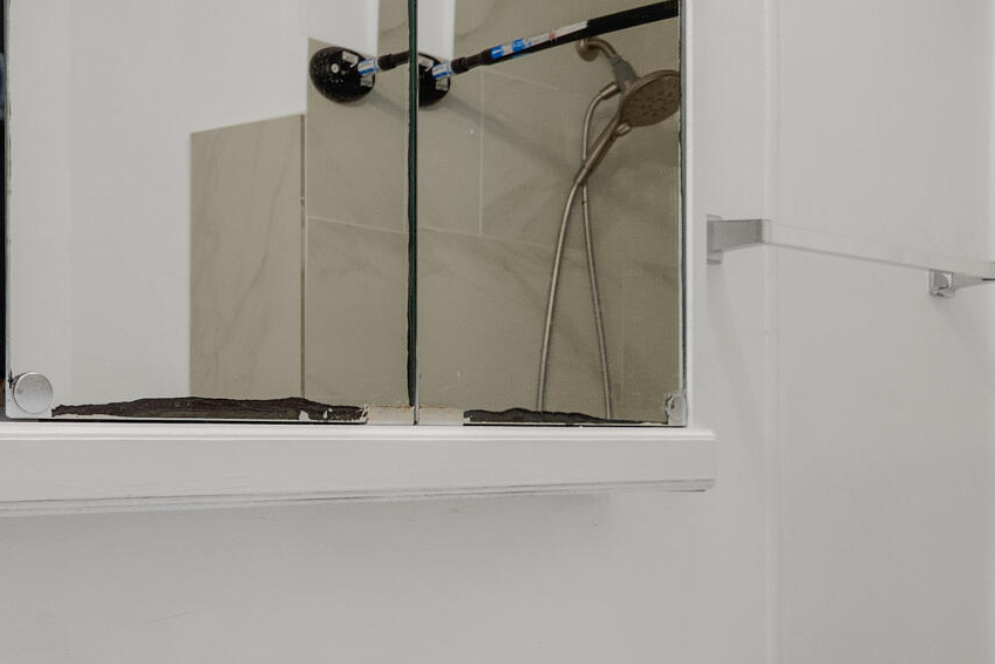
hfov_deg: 36.4
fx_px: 1465
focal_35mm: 53
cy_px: 459
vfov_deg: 25.3
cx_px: 781
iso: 320
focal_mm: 10
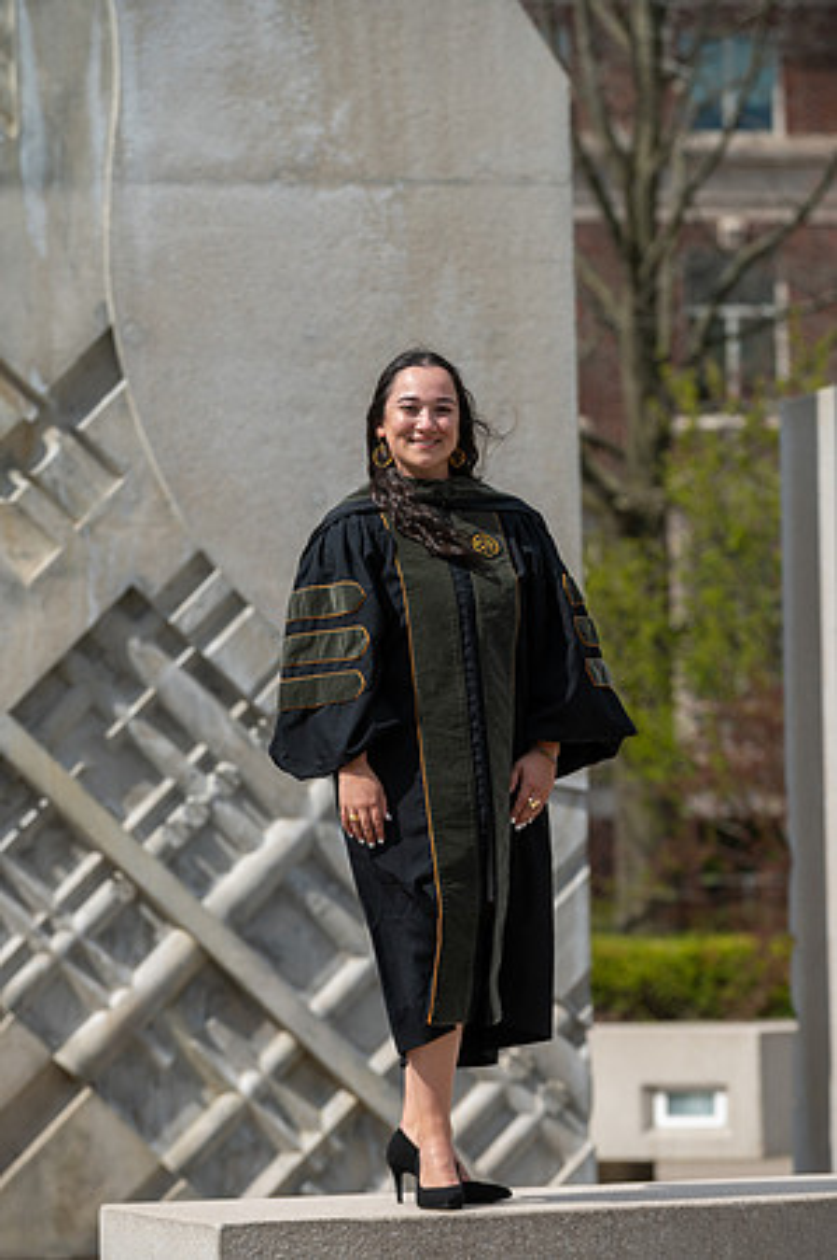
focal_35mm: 160
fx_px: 5592
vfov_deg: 12.9
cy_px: 630
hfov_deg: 8.6
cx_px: 418
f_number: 4.5
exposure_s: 1/640
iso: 125
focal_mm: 160
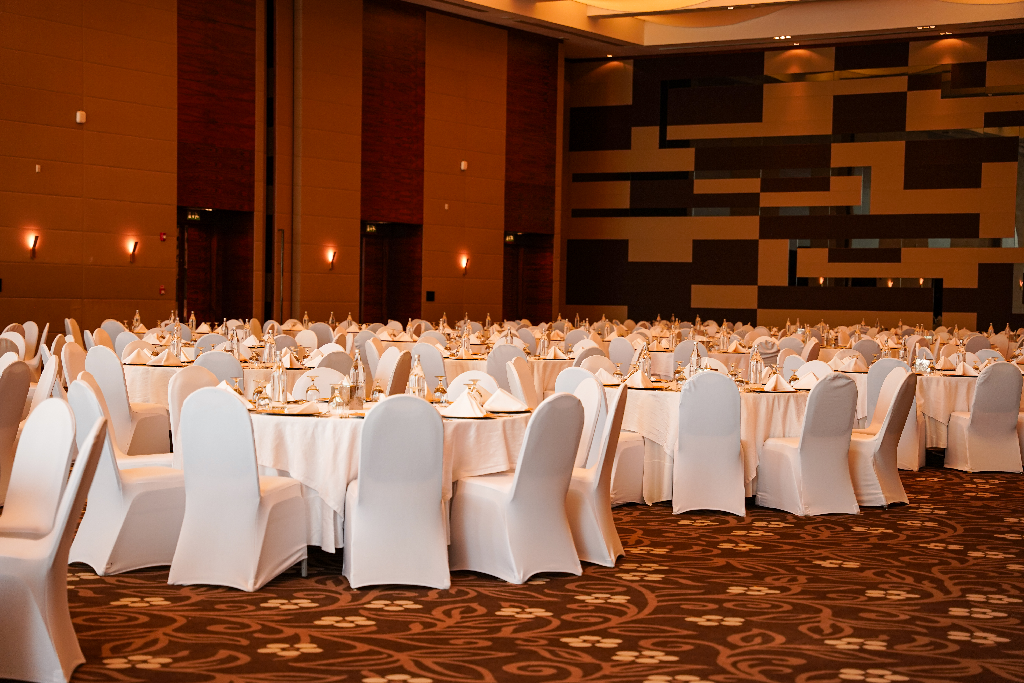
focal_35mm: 70
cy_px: 342
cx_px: 512
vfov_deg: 19.5
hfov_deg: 28.8
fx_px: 1991
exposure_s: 1/320
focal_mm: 70
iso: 500
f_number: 2.8
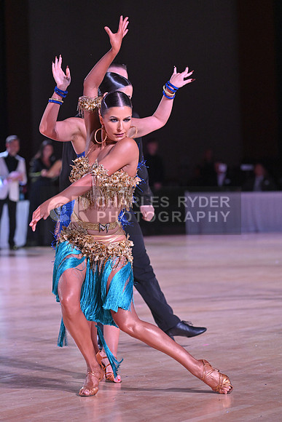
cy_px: 211
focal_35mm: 140
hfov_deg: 9.8
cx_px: 141
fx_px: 1644
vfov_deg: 14.7
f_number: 4.5
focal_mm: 140
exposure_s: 1/400
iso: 4000
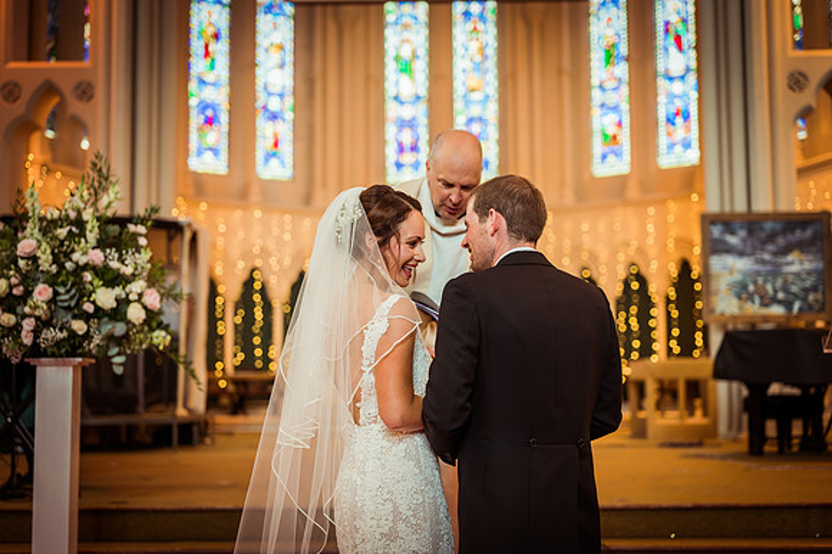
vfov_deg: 27.0
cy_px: 277
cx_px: 416
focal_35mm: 50
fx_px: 1155
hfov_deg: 39.6
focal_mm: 50
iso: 500
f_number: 2.2
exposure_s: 1/160
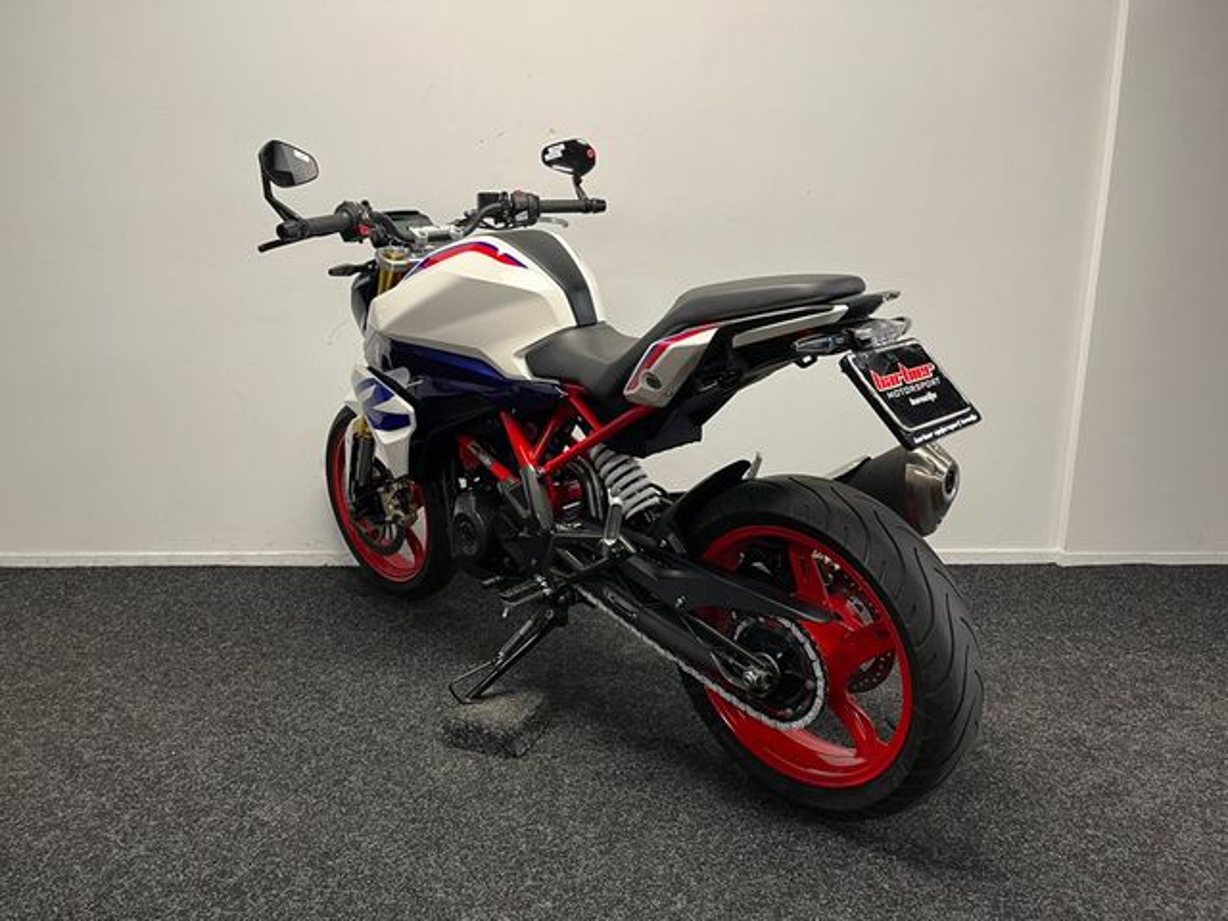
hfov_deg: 67.3
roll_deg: -1.2
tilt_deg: -12.7
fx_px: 922
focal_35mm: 26
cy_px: 460
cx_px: 614
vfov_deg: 53.1
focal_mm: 5.1
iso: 100
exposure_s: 1/50
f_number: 1.6
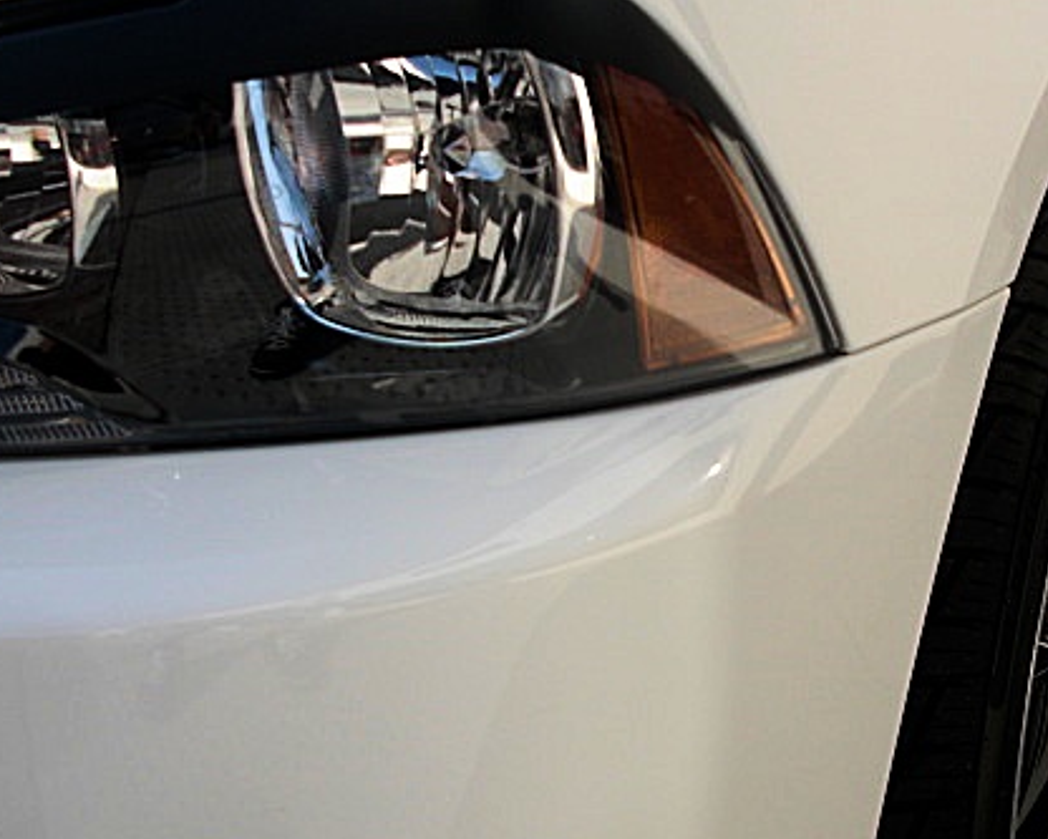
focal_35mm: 54
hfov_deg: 34.3
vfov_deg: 28.1
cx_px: 728
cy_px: 378
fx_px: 1675
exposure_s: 1/640
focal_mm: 6.3
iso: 50
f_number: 2.8
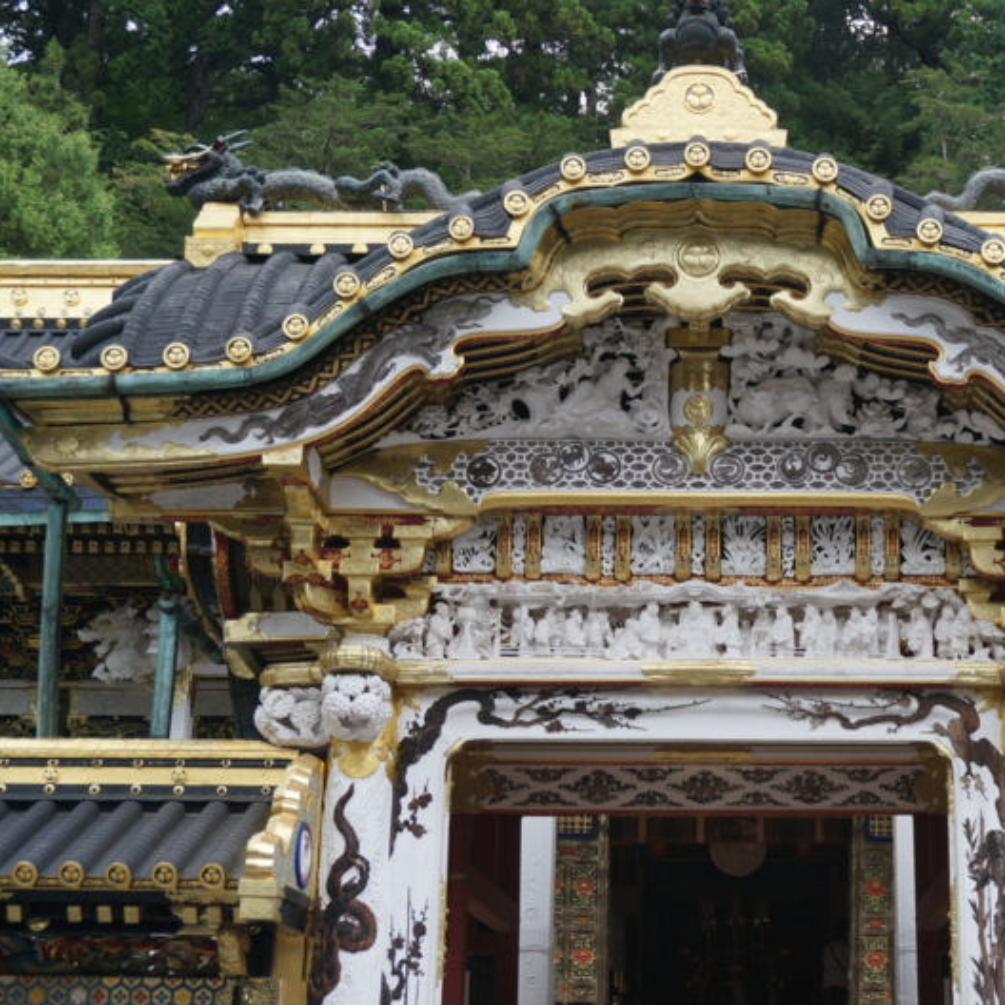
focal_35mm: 64
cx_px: 702
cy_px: 504
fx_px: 2090
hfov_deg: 26.8
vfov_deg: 27.0
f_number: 5
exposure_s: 1/160
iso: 320
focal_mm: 33
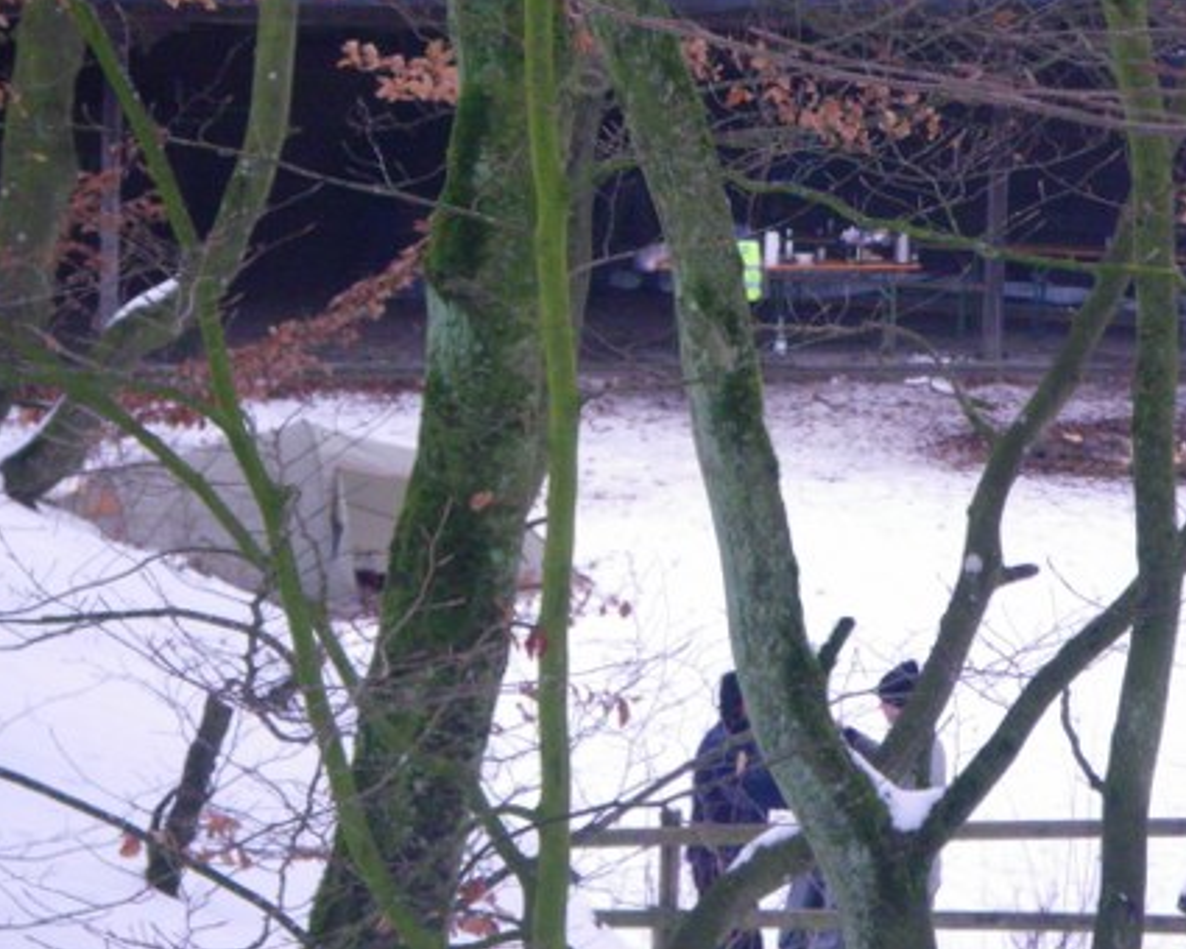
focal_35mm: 169
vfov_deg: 9.1
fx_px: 5932
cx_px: 726
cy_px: 282
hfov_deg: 11.4
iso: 400
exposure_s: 1/160
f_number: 5.2
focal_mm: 20.6
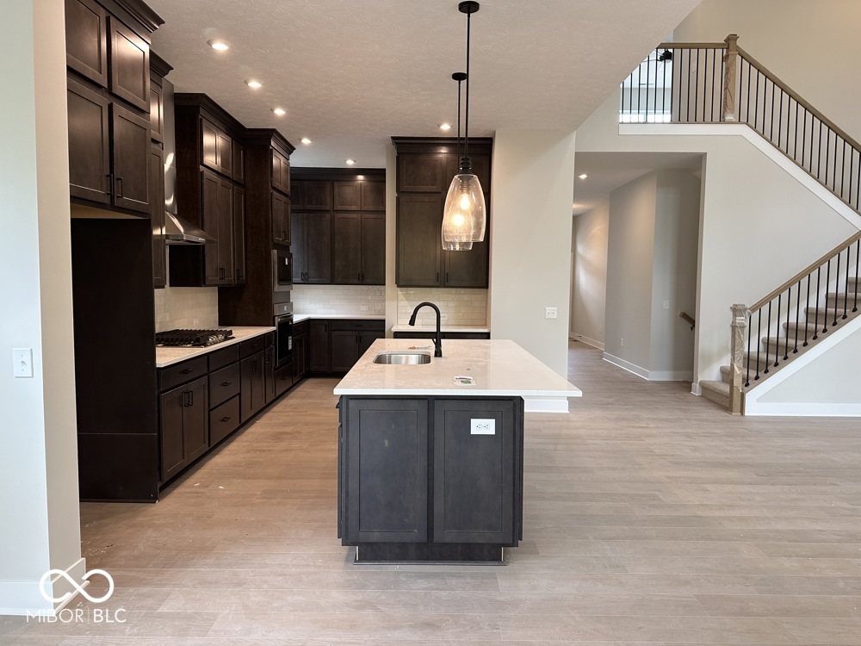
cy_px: 323
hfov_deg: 71.6
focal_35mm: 24
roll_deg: +1.7
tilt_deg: -3.7
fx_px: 597
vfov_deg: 56.8
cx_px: 430
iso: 125
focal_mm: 6.86
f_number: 1.78
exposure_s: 1/120
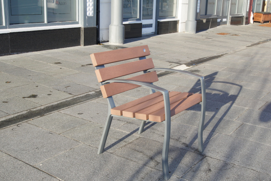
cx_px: 136
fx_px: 294
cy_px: 90
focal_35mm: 39
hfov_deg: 49.5
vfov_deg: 34.2
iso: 200
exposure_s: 1/160
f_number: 11
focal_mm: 26
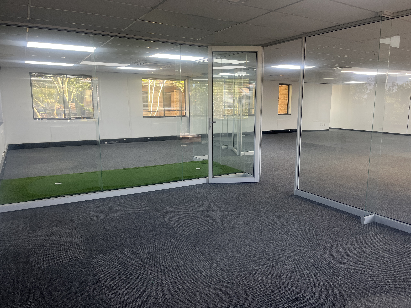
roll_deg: -0.4
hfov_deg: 67.3
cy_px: 154
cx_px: 206
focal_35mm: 26
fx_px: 309
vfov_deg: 53.1
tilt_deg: -10.5
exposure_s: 1/100
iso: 100
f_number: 1.6
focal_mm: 5.1
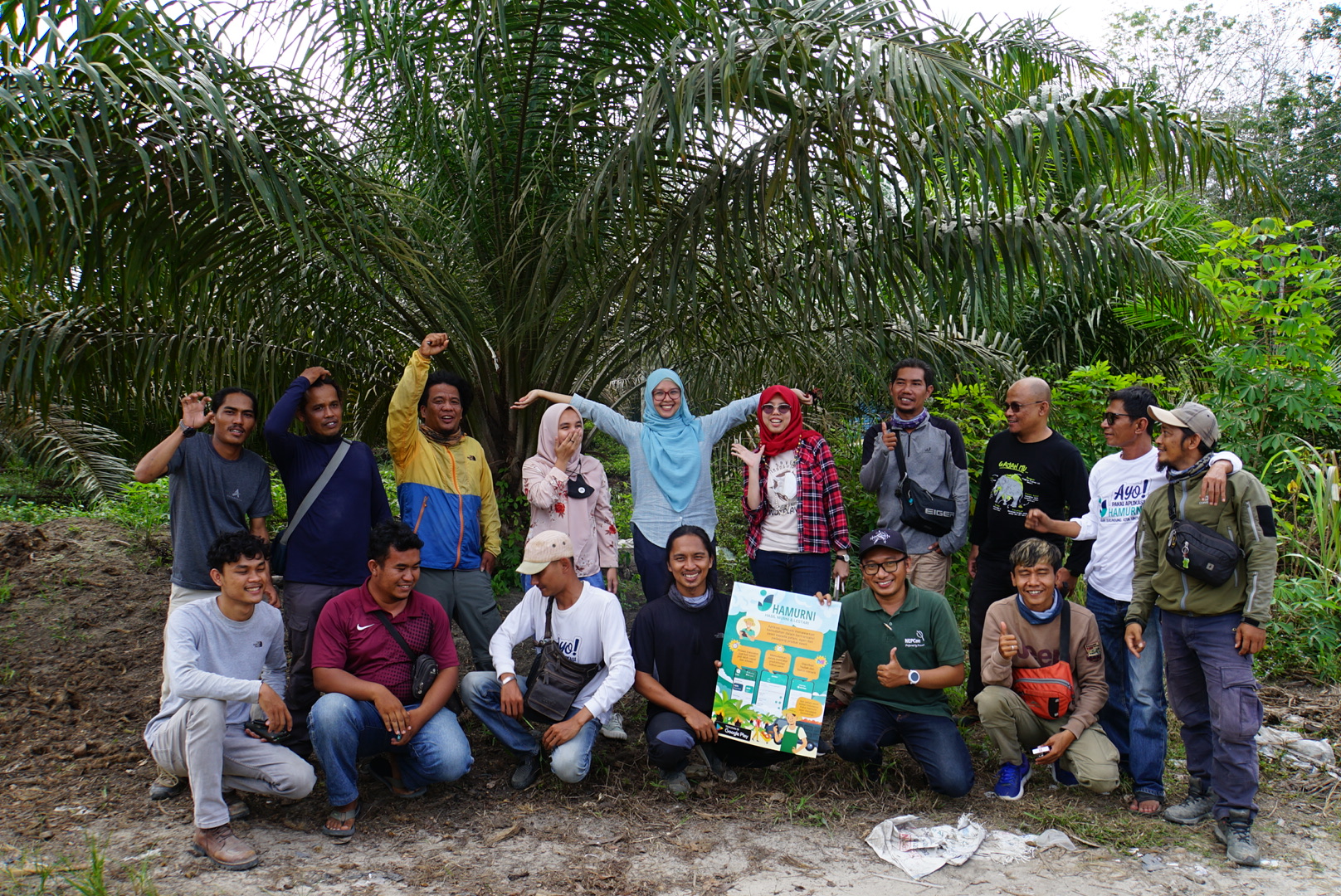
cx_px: 670
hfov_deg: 65.4
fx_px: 1044
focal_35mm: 28
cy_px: 448
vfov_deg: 46.5
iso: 100
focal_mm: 19
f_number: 8
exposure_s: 1/80
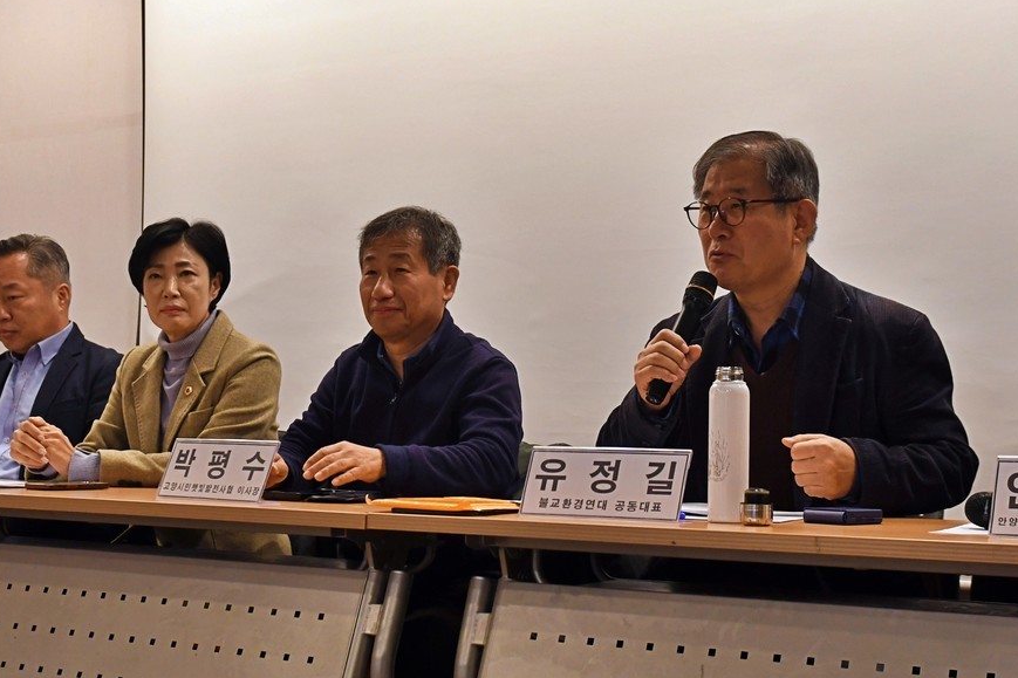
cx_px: 573
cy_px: 317
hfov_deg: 37.5
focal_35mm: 53
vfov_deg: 25.5
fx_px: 1498
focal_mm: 24
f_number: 2.8
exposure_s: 1/250
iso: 1000
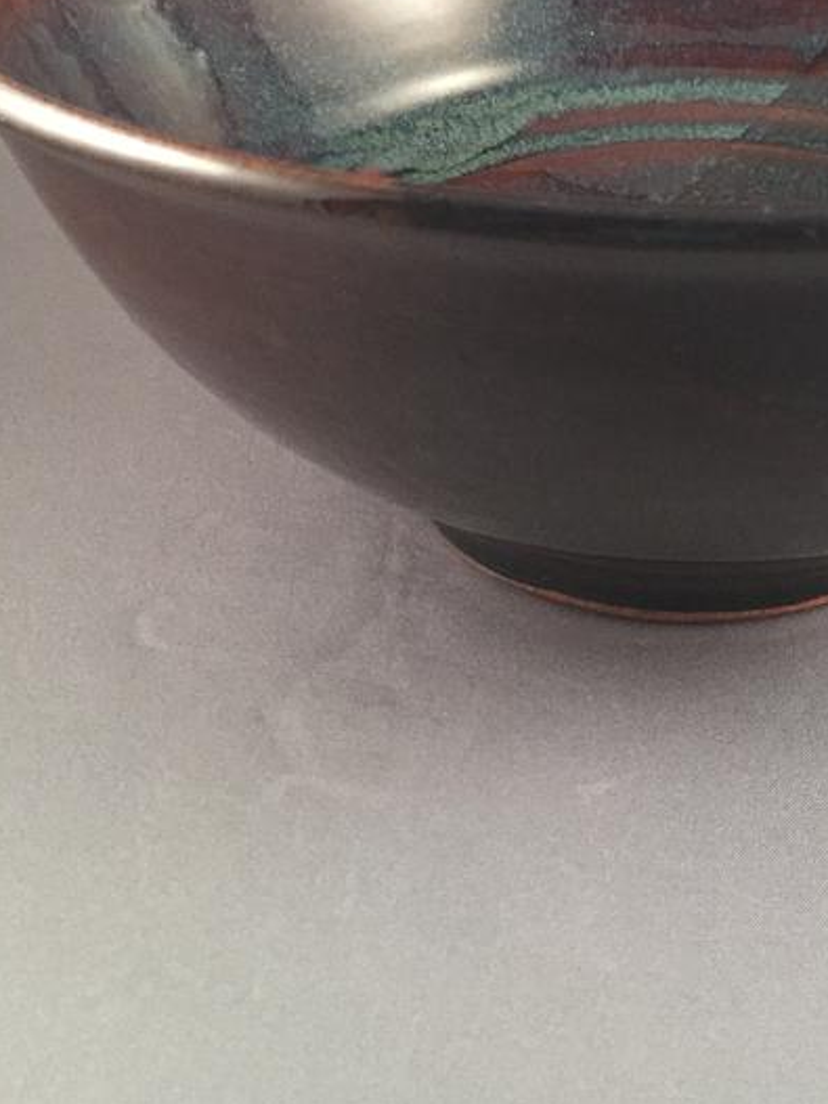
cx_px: 753
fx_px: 2106
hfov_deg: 21.7
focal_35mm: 66
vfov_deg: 28.4
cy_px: 126
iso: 160
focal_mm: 4.15
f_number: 2.2
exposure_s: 1/30
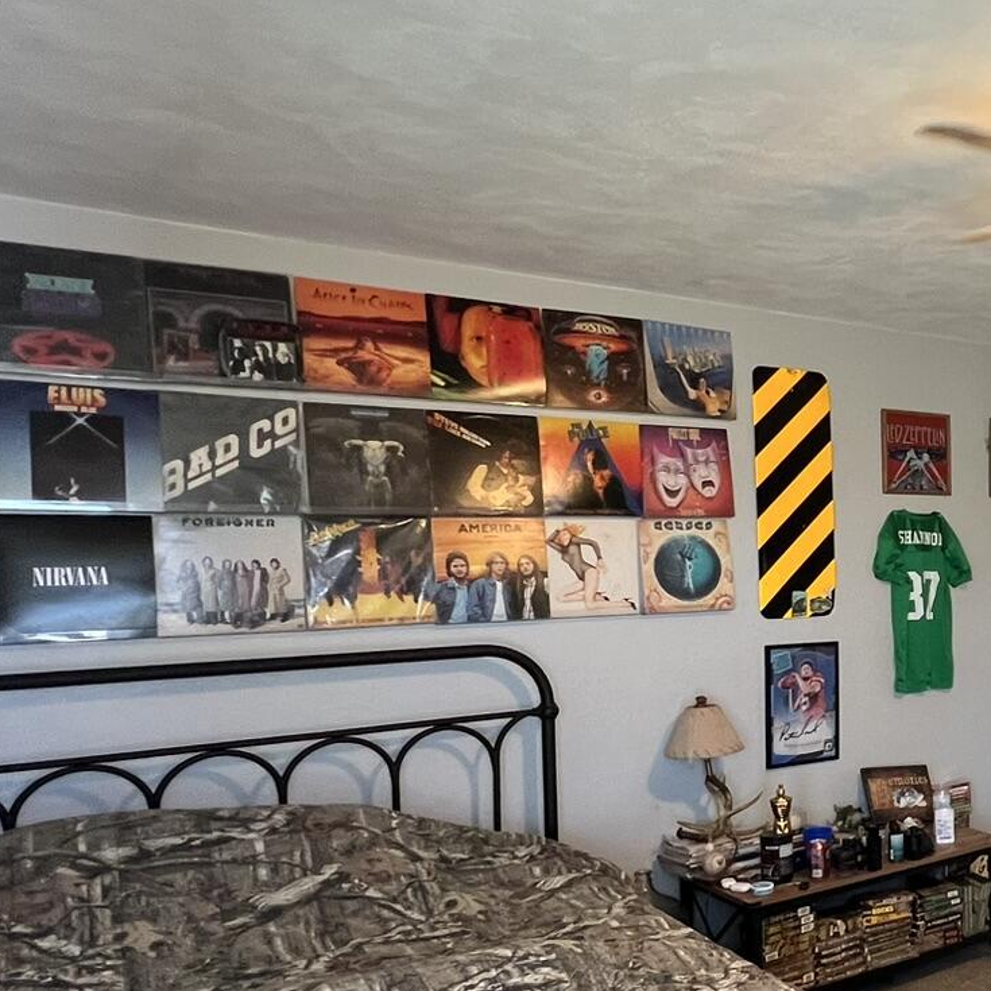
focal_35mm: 32
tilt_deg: -3.4
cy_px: 601
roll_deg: +1.4
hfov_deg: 41.2
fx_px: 1036
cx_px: 1081
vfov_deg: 50.7
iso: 250
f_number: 1.8
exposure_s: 1/85
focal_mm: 1.57
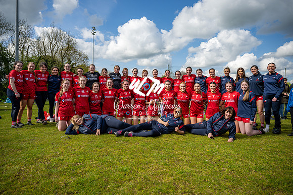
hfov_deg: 73.7
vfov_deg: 53.2
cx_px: 146
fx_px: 195
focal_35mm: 24
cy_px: 98
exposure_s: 1/1000
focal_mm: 24
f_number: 4
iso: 100
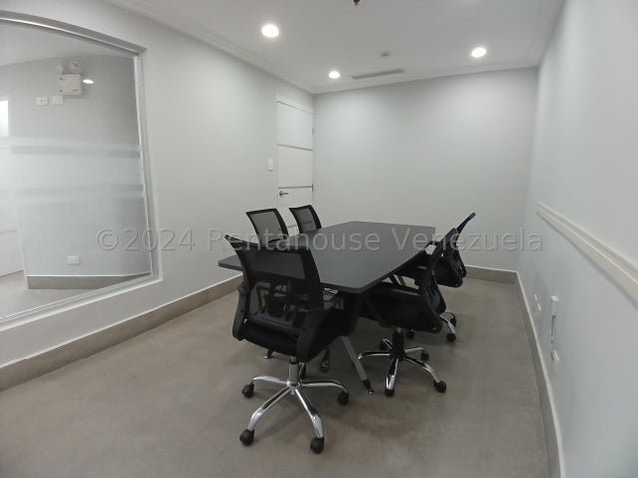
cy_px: 239
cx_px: 319
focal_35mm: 17
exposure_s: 1/24
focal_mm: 1.4
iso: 250
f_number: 2.2
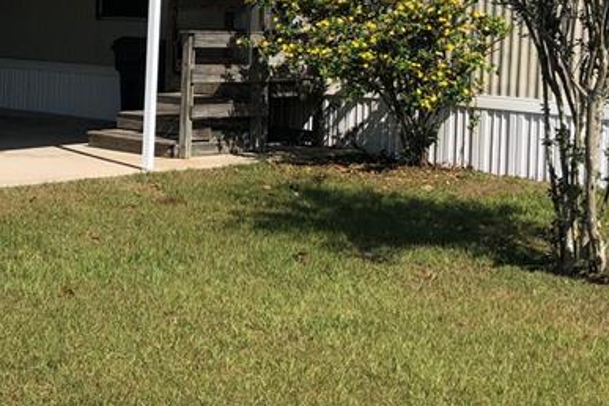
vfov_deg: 17.5
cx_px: 126
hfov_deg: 25.9
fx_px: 1302
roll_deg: -2.9
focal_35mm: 77
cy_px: 46
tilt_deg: -2.2
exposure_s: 1/2088
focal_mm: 3.99
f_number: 1.8
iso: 20
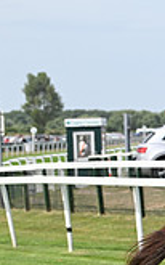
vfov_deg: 7.2
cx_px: 425
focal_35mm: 293
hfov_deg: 4.4
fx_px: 2110
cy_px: 234
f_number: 5.6
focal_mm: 82
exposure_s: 1/2000
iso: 400
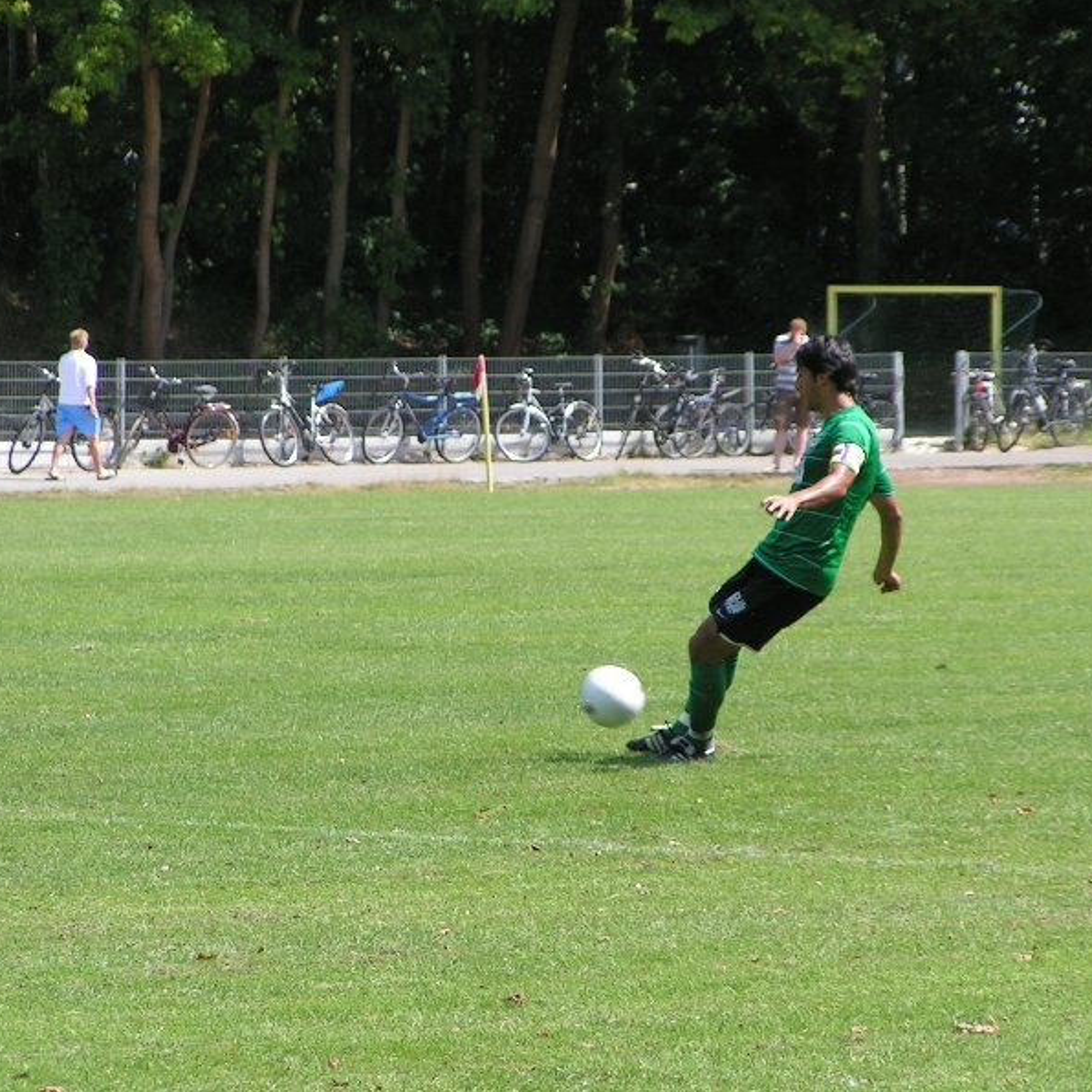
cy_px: 544
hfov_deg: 6.3
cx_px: 502
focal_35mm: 280
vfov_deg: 6.3
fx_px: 9993
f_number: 3.5
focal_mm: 36.1
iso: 50
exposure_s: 1/500
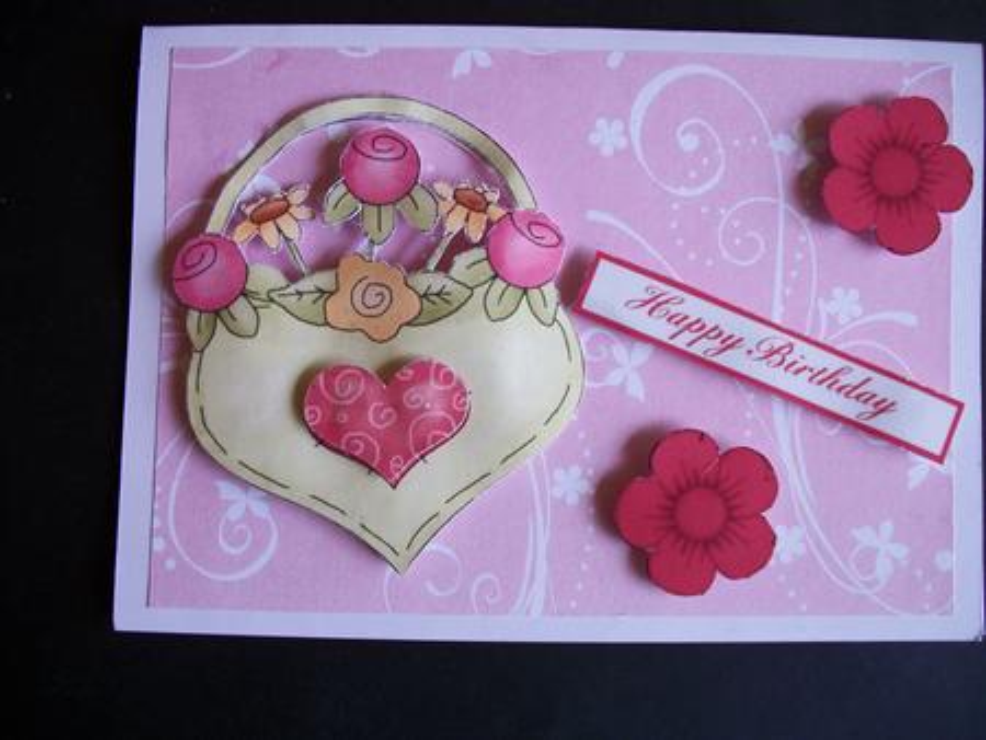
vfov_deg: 44.2
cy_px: 370
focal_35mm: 32
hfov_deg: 56.8
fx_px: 912
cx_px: 493
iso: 80
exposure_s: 1/60
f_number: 2.9
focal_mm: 5.7
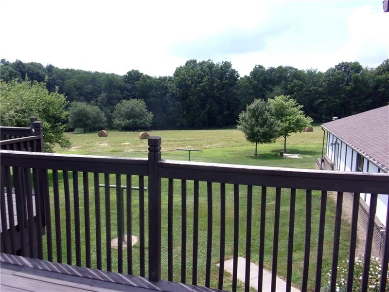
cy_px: 146
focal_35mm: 28
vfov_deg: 49.7
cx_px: 194
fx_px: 315
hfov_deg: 63.4
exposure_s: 1/140
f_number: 10.8
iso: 200
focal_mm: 5.1
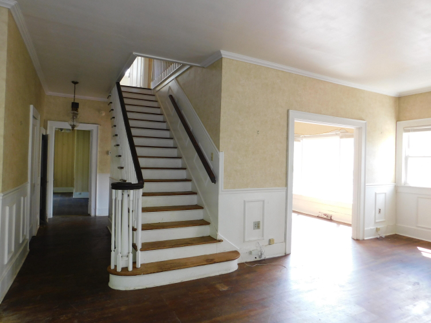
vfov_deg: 58.9
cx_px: 216
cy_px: 162
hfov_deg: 73.9
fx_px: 286
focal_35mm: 23
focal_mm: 4
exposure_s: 1/40
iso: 125
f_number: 3
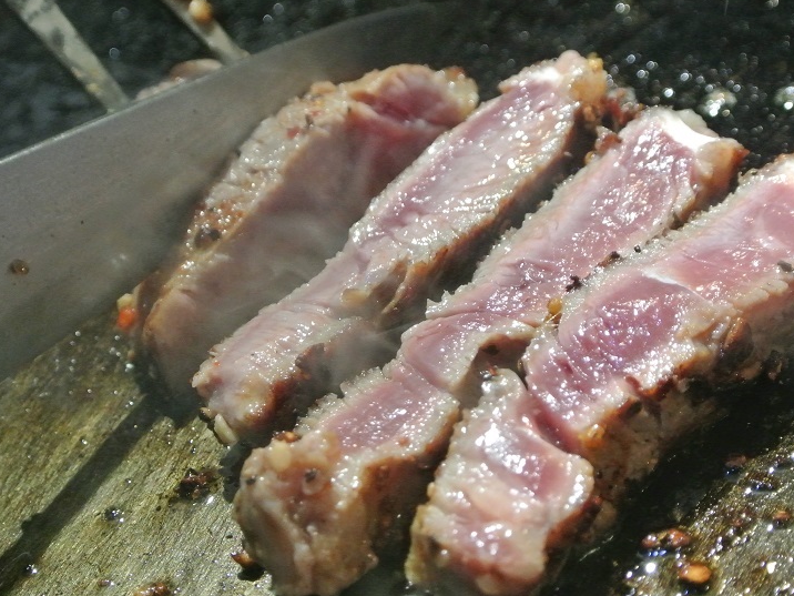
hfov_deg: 27.4
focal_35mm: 71
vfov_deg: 20.7
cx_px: 443
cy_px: 298
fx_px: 1629
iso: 3200
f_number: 5.3
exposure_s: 1/125
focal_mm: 24.4
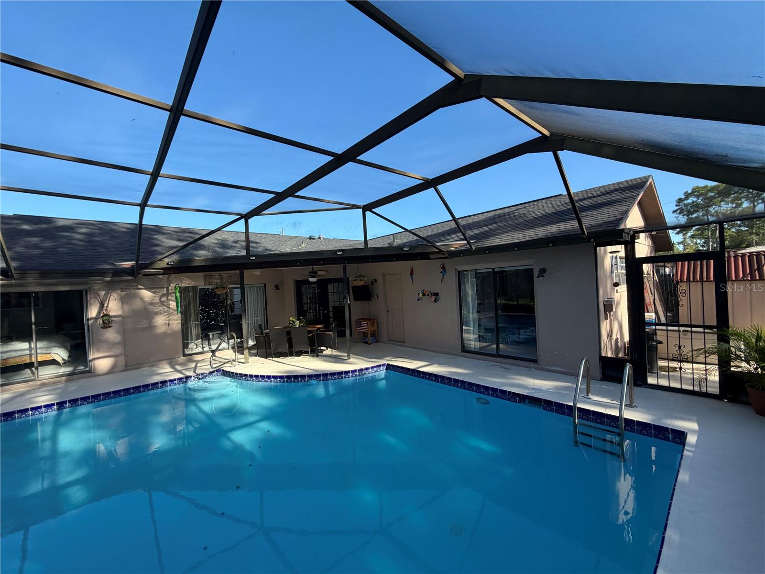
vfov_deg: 85.7
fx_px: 309
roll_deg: +3.5
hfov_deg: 102.1
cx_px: 382
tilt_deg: -0.4
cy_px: 287
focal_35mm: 14
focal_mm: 2.22
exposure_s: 1/502
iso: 64
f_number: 2.2
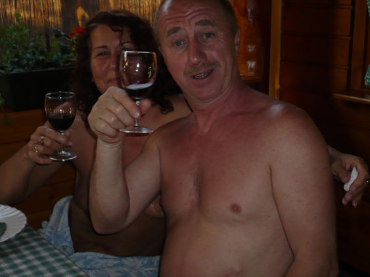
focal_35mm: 50
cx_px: 185
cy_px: 138
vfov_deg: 29.1
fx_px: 534
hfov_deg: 38.2
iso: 100
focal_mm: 8.3
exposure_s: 1/30
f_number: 3.4
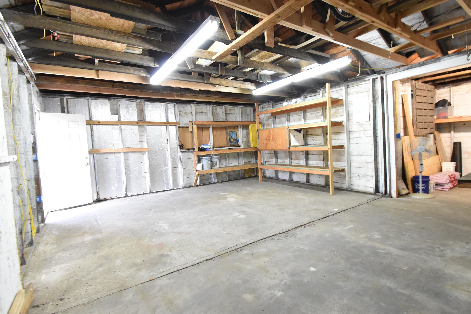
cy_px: 157
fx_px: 226
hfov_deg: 92.4
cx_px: 236
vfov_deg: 69.7
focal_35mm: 17
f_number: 8
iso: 1600
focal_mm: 11.5
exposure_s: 1/10
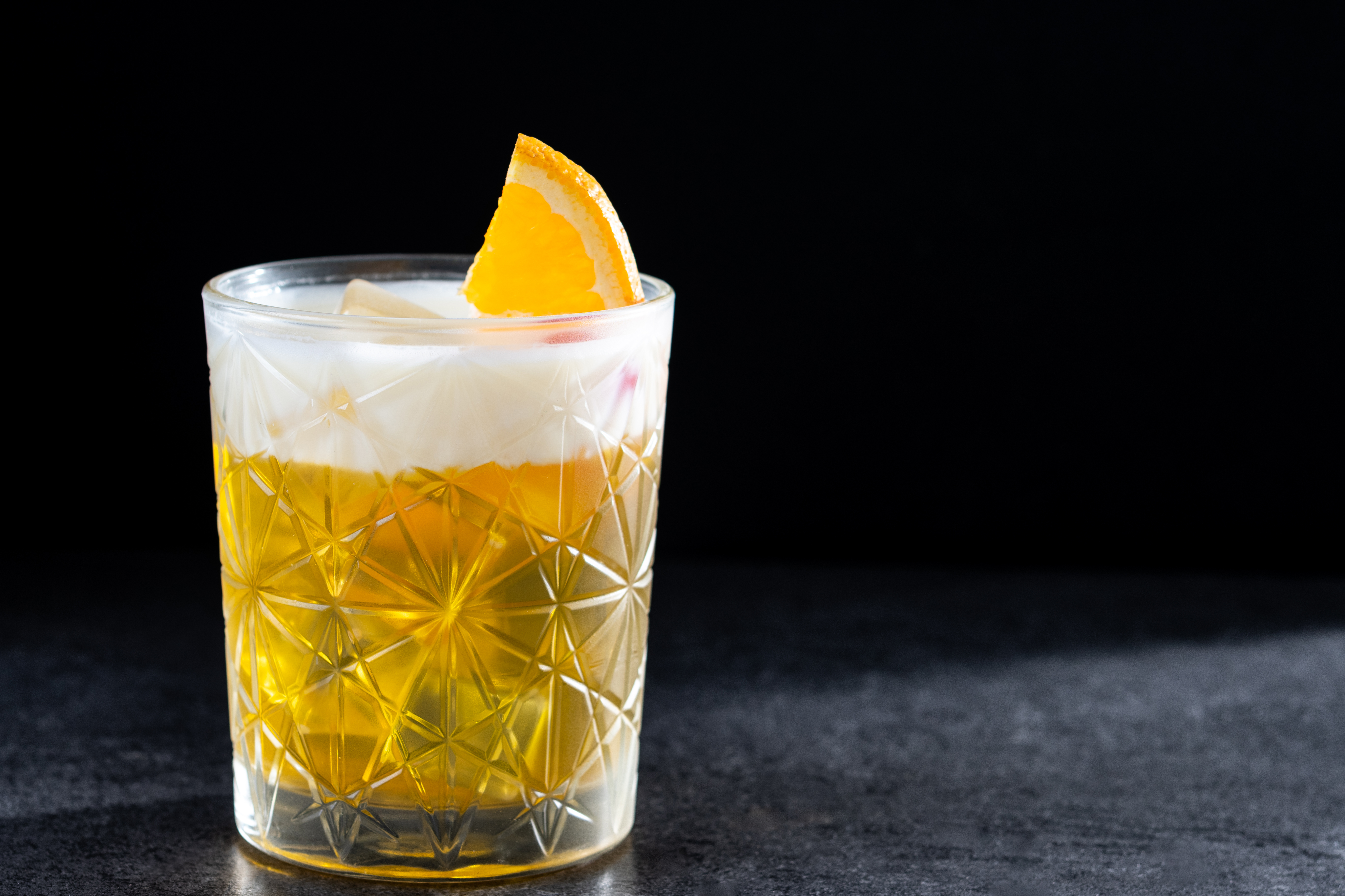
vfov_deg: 15.2
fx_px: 3362
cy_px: 448
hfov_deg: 22.6
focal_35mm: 90
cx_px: 672
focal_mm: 60
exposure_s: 1/200
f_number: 5
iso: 100
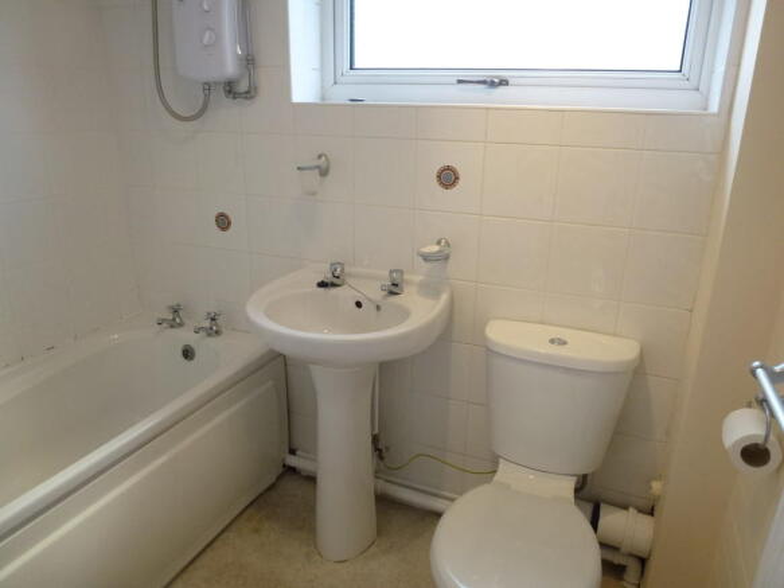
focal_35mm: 24
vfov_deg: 56.8
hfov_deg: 71.6
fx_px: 543
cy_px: 294
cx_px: 392
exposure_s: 1/60
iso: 200
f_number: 3.3
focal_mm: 4.3
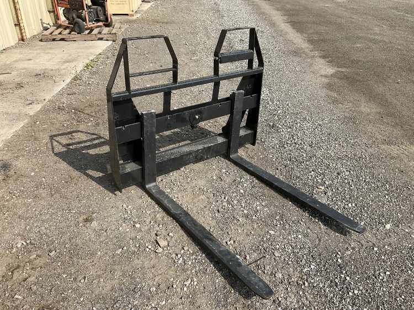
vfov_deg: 48.3
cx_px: 207
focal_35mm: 29
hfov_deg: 61.6
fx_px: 347
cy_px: 155
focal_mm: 3
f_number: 1.8
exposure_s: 1/1250
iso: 25
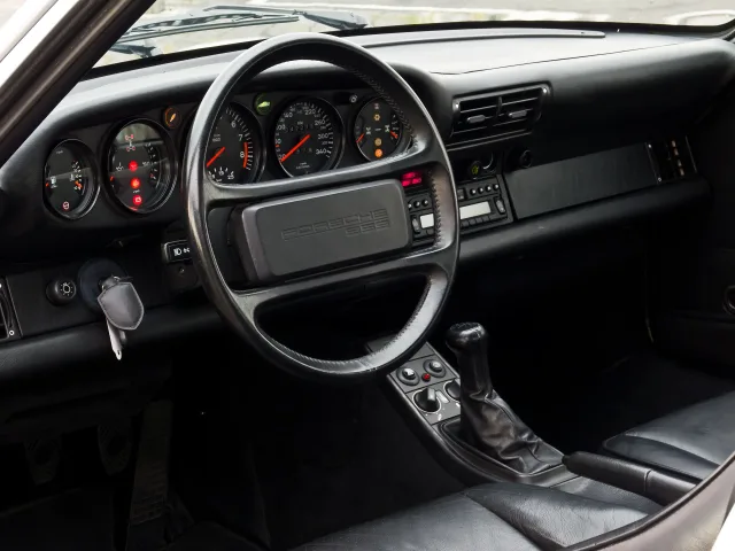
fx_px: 1805
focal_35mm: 85
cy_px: 276
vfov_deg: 17.4
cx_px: 368
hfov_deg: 23.0
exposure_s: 1/15
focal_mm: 18.1
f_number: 5
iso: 100
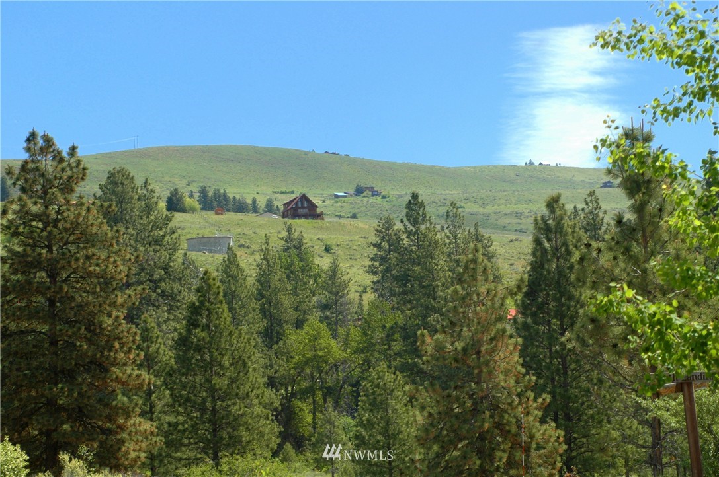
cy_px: 238
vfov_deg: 13.0
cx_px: 360
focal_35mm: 105
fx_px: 2095
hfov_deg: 19.5
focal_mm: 70
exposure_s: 1/125
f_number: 5.6
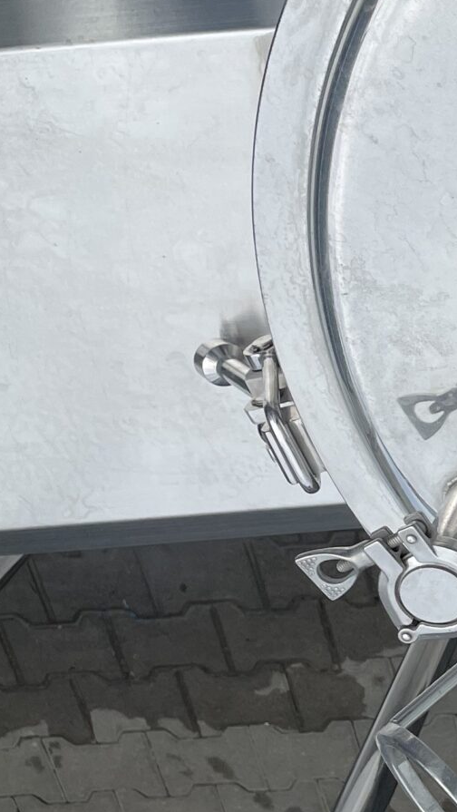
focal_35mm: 81
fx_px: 1743
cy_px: 371
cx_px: 997
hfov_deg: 12.6
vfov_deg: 26.2
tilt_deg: -60.5
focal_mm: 4.2
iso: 32
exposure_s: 1/4651
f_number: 1.6
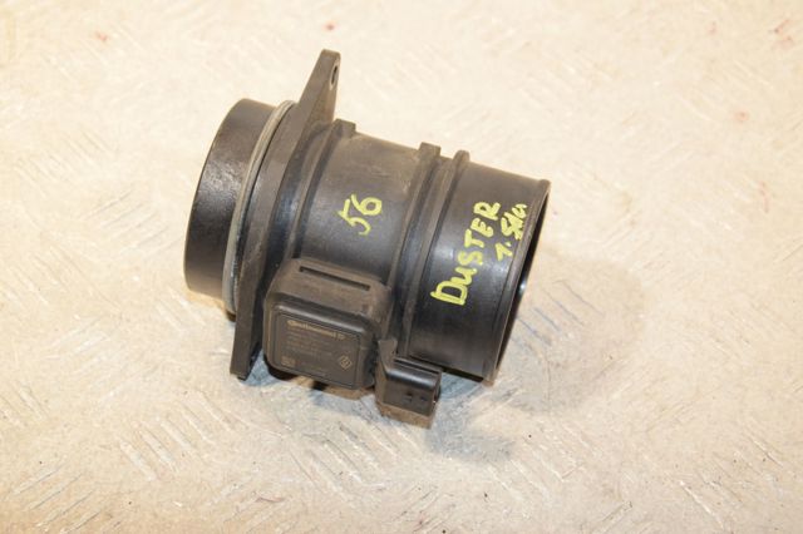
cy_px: 267
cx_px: 402
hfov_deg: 23.4
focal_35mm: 87
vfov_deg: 15.7
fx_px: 1939
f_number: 6.3
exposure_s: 1/200
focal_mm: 58
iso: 1600
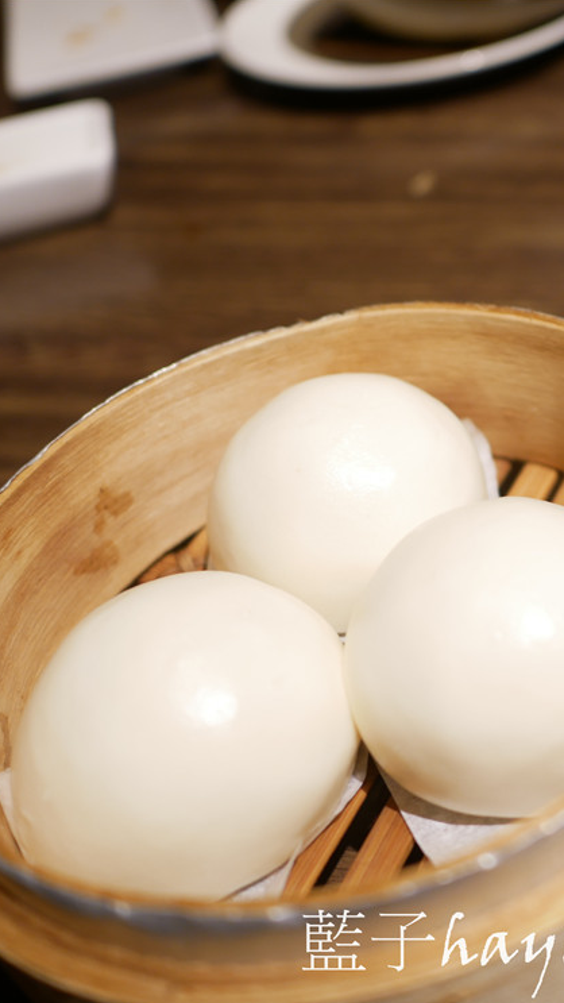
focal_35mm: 44
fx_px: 1170
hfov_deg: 25.7
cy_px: 504
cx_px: 569
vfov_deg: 46.4
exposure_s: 1/60
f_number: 1.7
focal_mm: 15
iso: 200
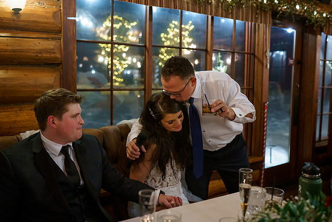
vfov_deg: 37.9
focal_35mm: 35
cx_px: 166
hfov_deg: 54.4
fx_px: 323
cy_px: 111
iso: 3200
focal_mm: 35
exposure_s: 1/250
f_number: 2.2
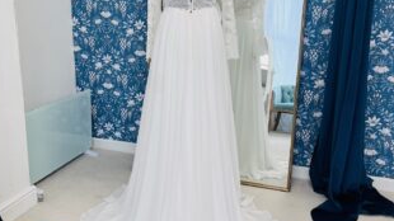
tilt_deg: -14.5
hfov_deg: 51.6
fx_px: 407
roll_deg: -0.1
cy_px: 97
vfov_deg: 30.4
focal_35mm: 39
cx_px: 192
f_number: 1.6
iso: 32
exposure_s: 1/100
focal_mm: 5.1
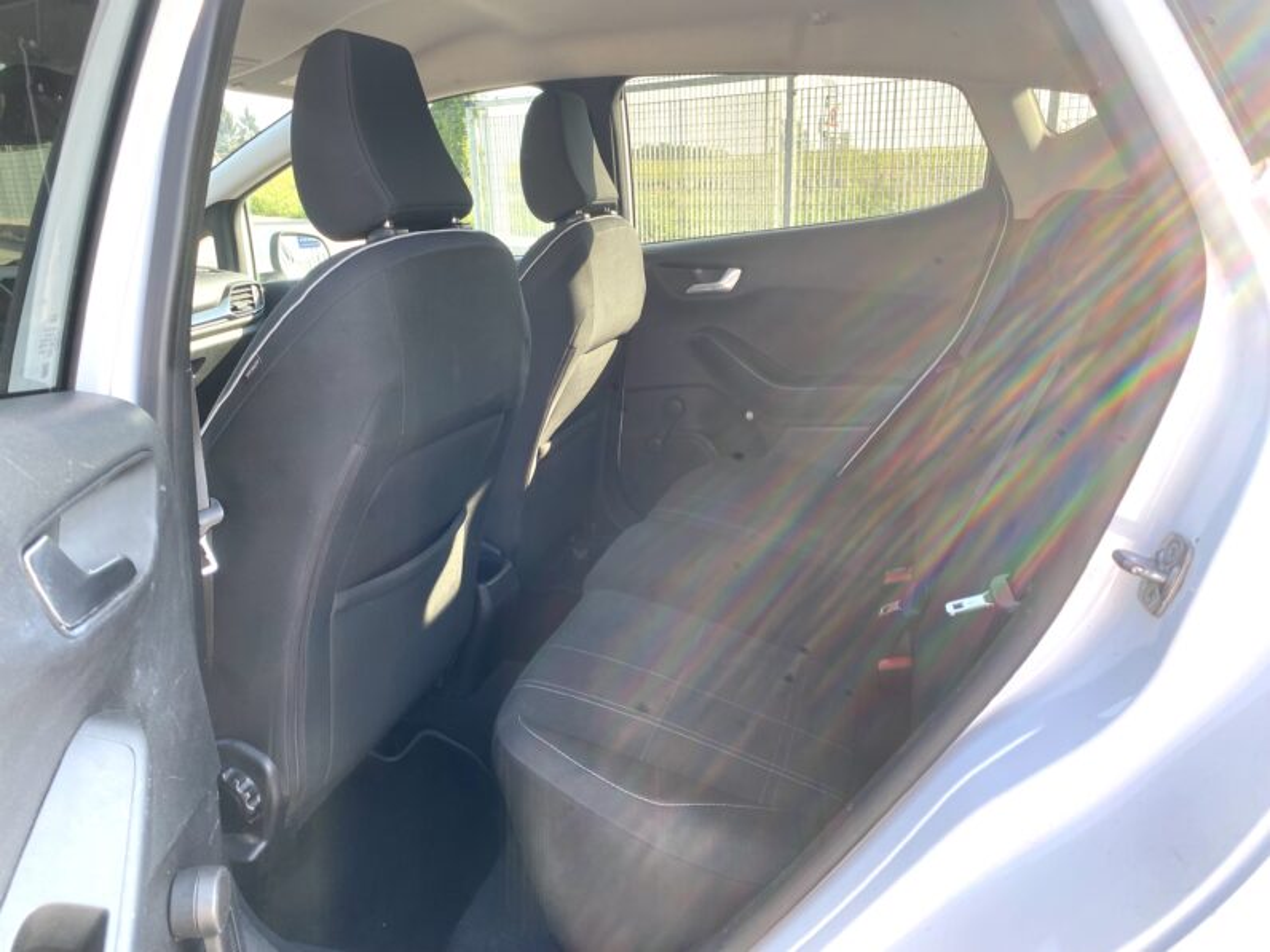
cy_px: 476
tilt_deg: -16.1
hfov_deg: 67.3
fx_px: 954
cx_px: 635
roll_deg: +0.1
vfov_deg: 53.1
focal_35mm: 26
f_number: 1.8
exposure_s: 1/131
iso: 32
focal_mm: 4.25
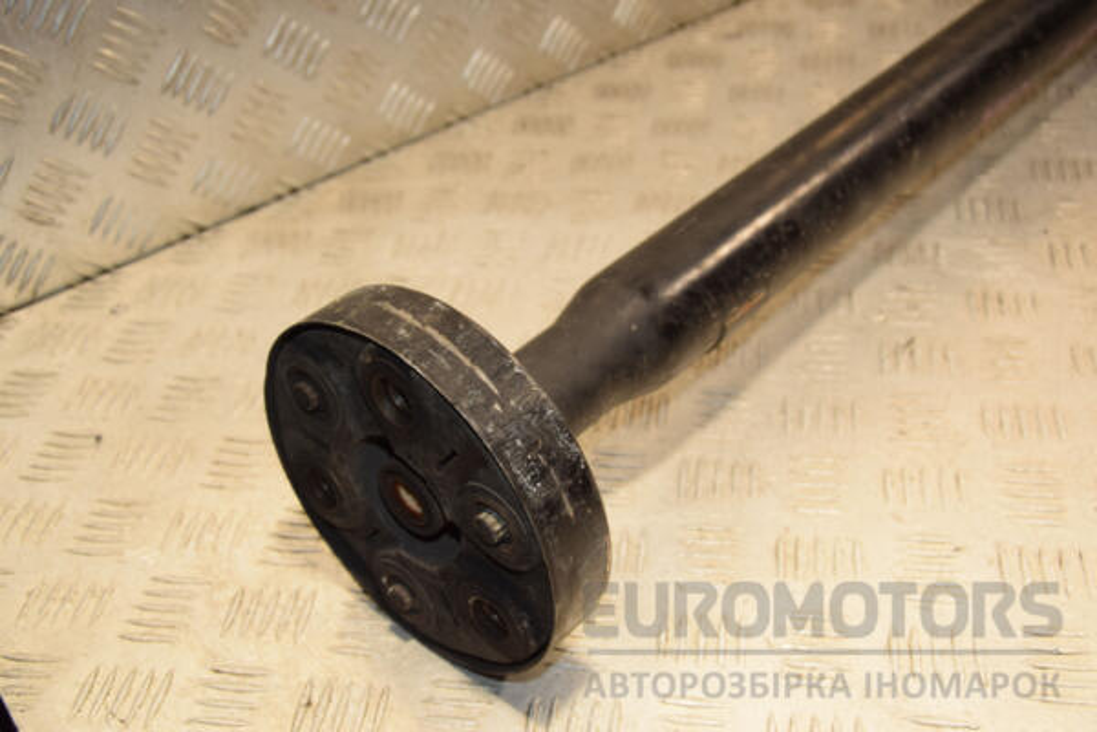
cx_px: 548
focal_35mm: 45
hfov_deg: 43.6
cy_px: 366
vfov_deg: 29.9
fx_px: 1371
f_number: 5.6
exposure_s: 1/200
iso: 800
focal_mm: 30
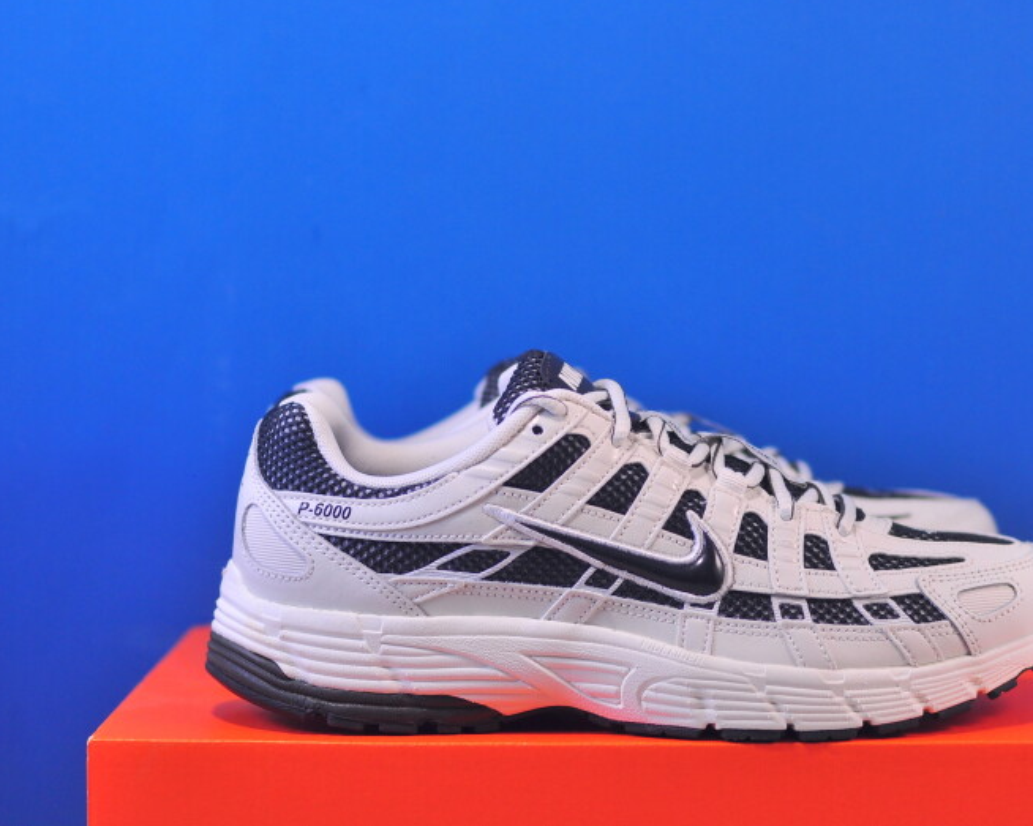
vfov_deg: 17.9
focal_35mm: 86
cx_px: 616
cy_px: 410
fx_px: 2629
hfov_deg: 22.2
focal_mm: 50
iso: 250
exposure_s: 1/320
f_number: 2.5
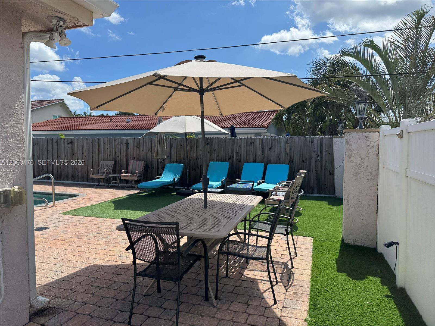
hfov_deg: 71.6
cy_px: 163
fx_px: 302
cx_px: 218
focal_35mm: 24
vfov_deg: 56.8
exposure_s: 1/4950
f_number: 1.78
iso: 80
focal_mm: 6.76
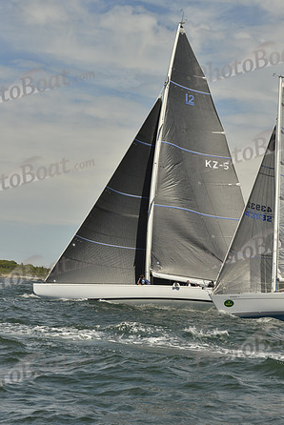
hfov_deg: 15.0
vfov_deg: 22.4
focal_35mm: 91
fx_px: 1075
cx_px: 144
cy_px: 212
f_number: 9
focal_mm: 70
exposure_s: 1/1600
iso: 280
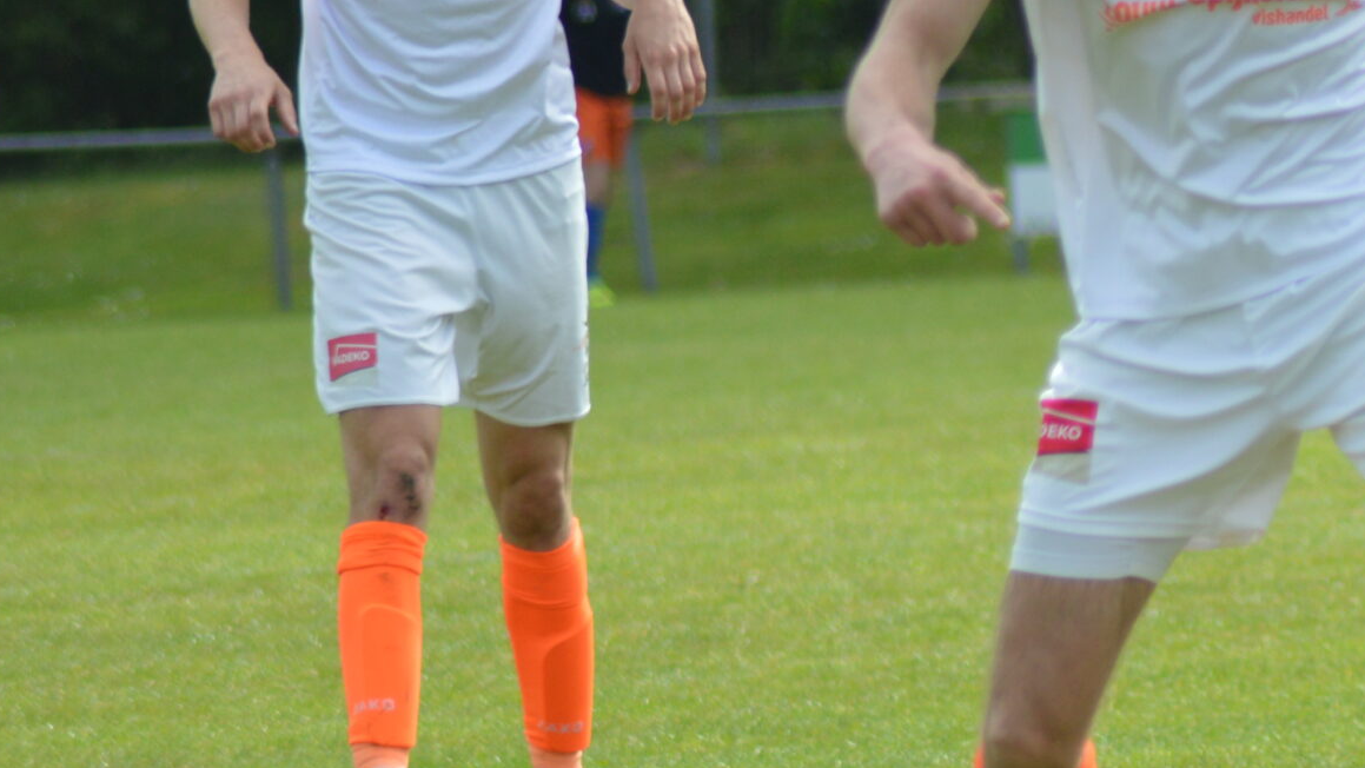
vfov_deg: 1.9
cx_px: 1457
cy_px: 417
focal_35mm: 624
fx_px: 22586
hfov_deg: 3.5
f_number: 6.3
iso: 400
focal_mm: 180
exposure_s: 1/1600
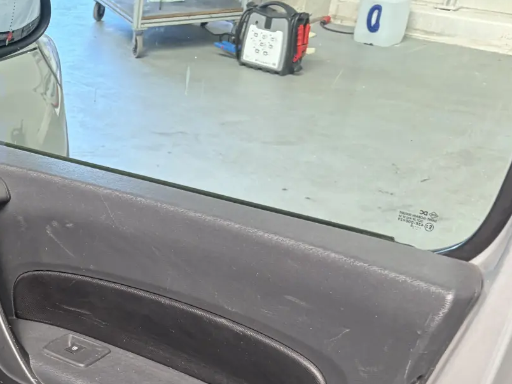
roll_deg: +2.6
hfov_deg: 27.9
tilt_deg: -33.2
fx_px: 917
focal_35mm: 62
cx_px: -78
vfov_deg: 22.2
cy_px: 437
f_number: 1.6
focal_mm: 5.96
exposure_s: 1/122
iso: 125
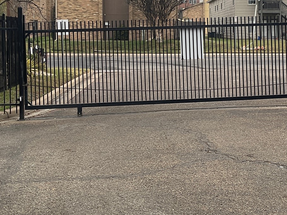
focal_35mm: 65
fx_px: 539
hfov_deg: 29.5
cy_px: 56
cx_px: 202
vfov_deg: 22.4
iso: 16
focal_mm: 3
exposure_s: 1/124
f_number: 1.8
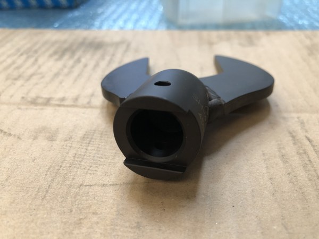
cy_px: 120
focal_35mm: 28
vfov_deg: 49.7
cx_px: 160
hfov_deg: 63.4
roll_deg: +2.0
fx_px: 258
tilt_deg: -33.5
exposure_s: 1/15
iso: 40
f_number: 1.8
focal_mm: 4
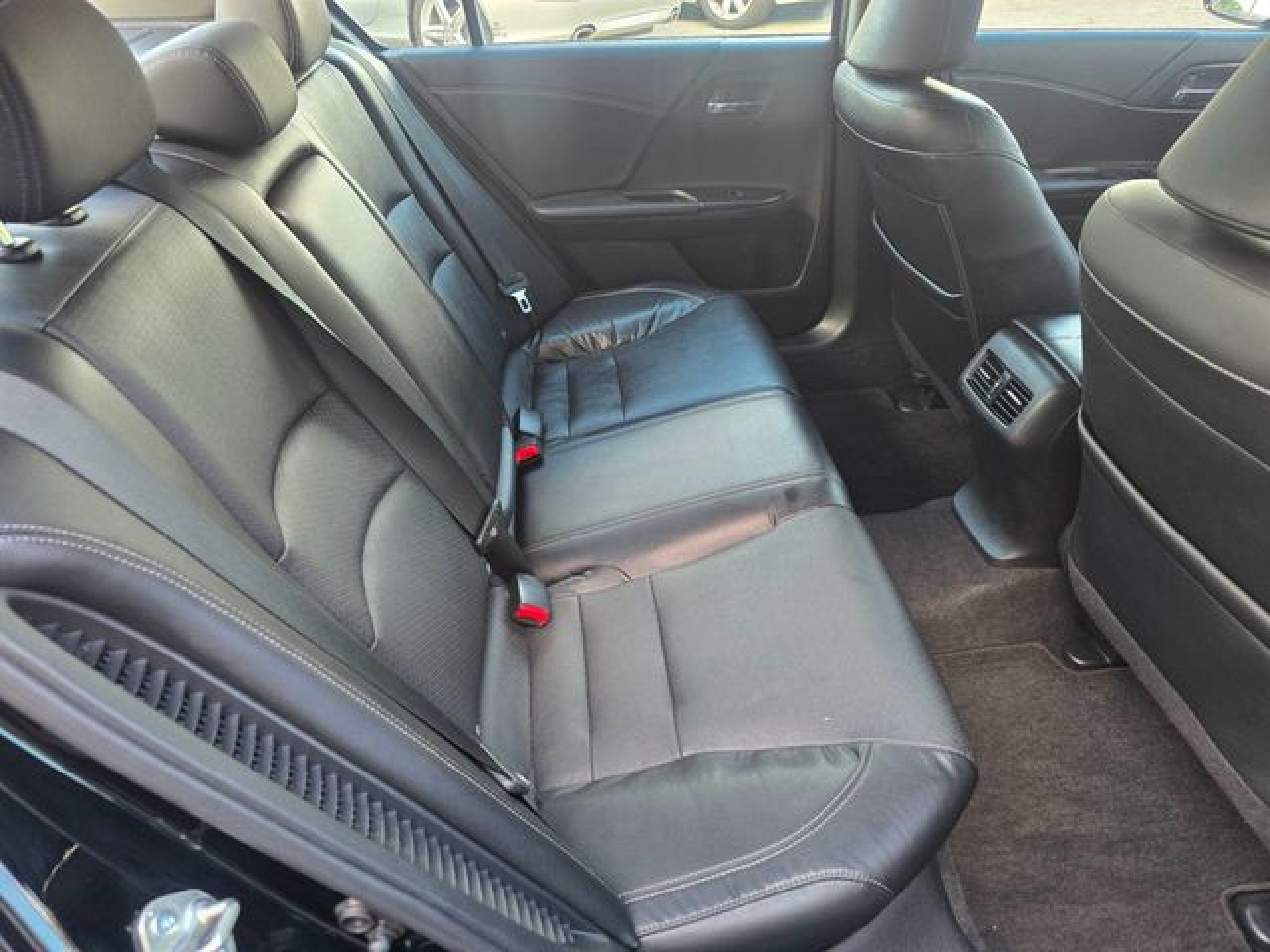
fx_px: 844
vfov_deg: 58.9
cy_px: 476
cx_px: 635
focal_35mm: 23
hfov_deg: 73.9
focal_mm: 6.3
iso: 200
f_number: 1.7
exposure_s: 1/120
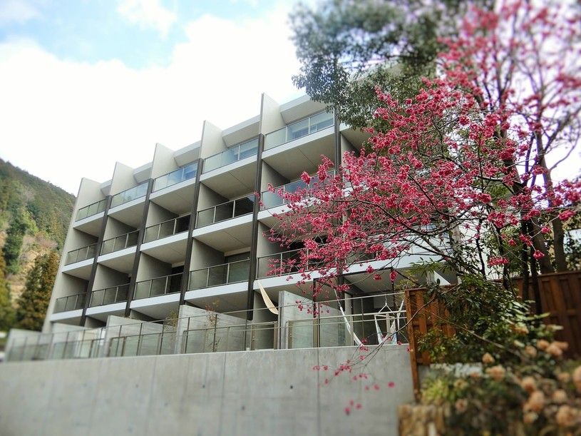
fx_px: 403
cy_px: 218
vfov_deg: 56.8
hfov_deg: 71.6
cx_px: 290
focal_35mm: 24
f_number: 3.4
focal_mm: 4.3
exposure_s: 1/500
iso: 80
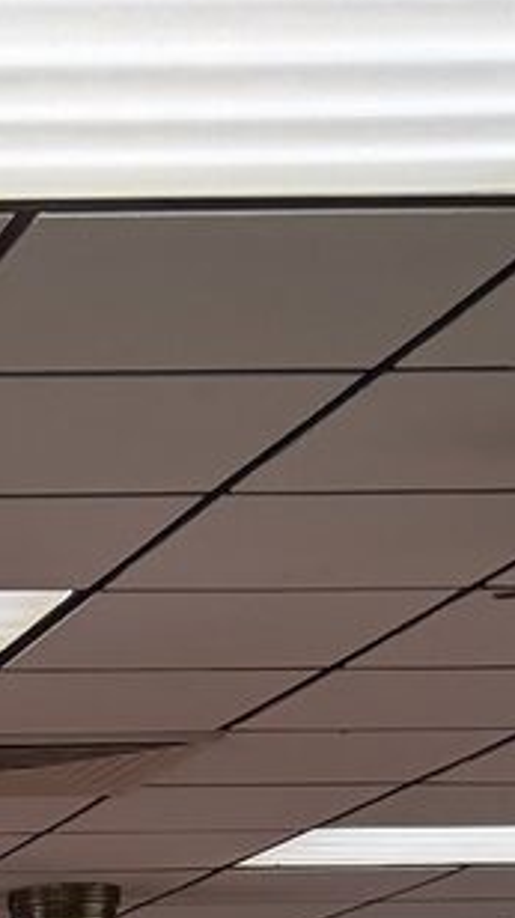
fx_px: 3305
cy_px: 1764
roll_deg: +0.2
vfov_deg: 13.7
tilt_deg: -6.4
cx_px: -1075
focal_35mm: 136
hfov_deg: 7.7
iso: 200
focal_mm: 6.76
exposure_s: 1/208
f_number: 1.78
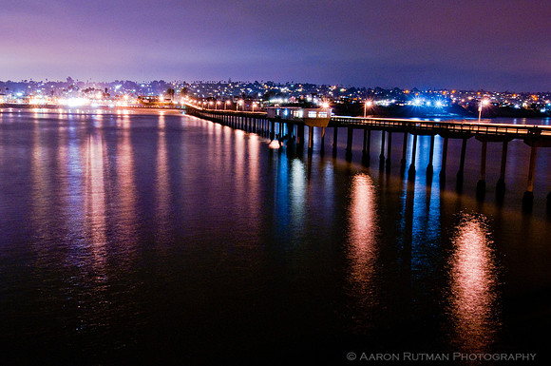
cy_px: 183
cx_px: 276
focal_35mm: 36
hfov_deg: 53.2
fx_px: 550
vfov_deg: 36.8
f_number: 18
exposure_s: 30
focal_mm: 24
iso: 200
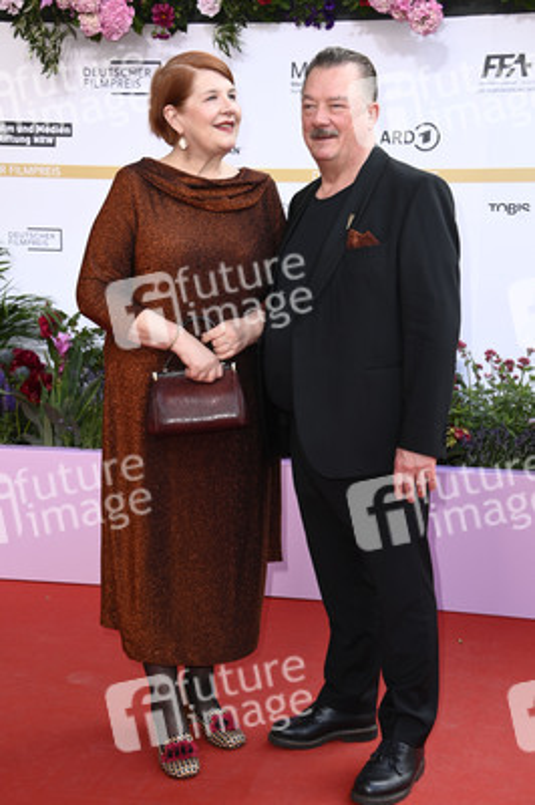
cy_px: 402
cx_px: 268
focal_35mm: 58
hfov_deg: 23.3
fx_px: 1295
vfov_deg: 34.5
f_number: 5.6
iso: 640
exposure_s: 1/250
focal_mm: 58
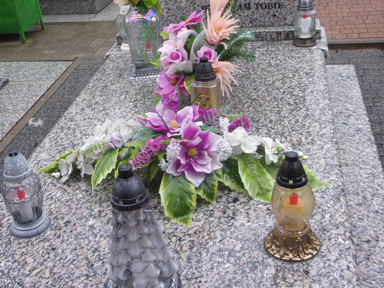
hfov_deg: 38.9
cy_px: 115
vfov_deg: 29.6
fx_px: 544
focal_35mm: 49
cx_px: 172
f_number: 3.9
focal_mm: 5.1
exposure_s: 1/80
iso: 80
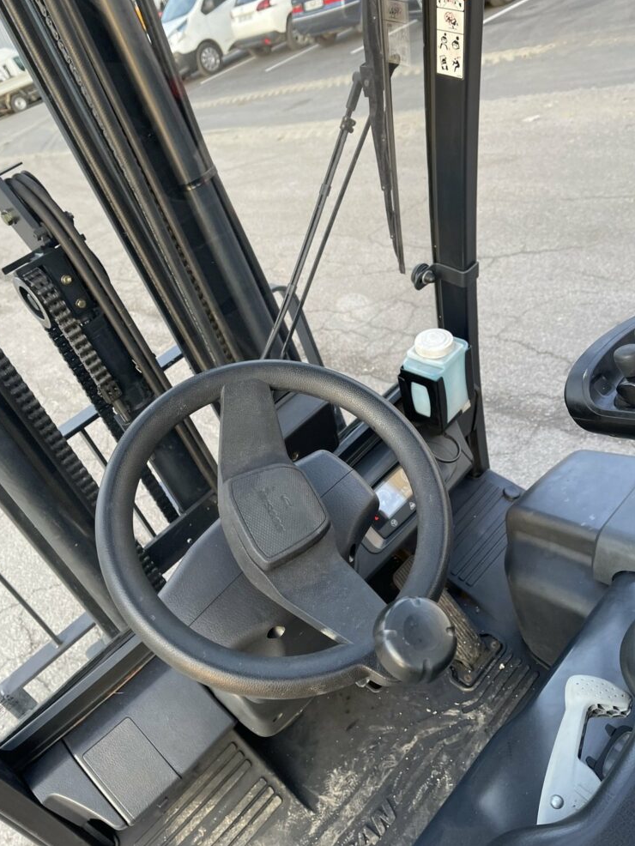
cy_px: 410
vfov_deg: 65.3
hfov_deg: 51.4
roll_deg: +18.3
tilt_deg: -30.6
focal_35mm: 27
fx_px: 660
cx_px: 306
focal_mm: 5.1
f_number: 1.6
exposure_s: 1/121
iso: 125
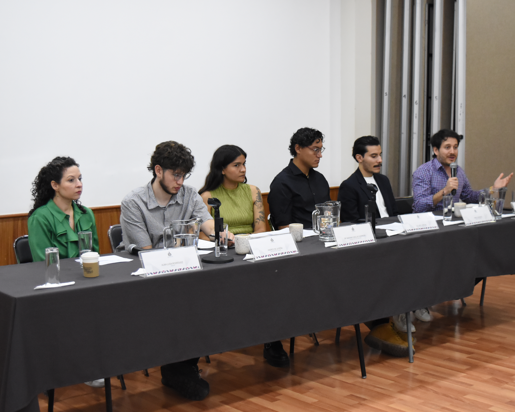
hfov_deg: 33.5
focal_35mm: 56
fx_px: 854
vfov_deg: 27.1
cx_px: 290
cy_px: 210
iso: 3200
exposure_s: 1/60
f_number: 5
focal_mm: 32
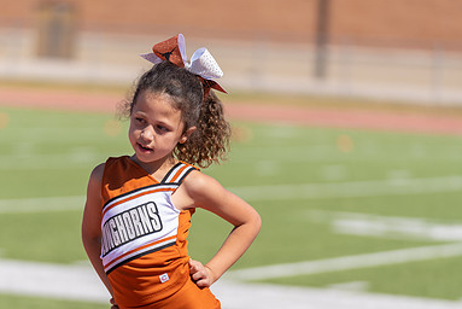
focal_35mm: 221
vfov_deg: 6.2
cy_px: 226
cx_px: 168
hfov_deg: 9.3
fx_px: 2838
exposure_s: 1/2000
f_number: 2.8
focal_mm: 146
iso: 100
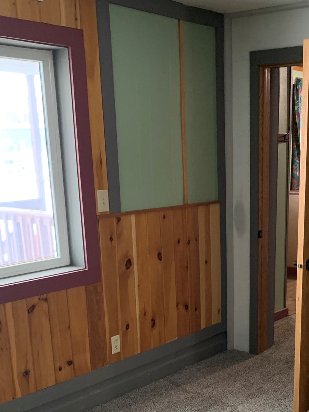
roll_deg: +0.5
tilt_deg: -17.7
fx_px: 583
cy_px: 321
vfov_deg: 37.7
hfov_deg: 29.1
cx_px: 241
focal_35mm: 49
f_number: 1.8
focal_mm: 4.25
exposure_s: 1/40
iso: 400
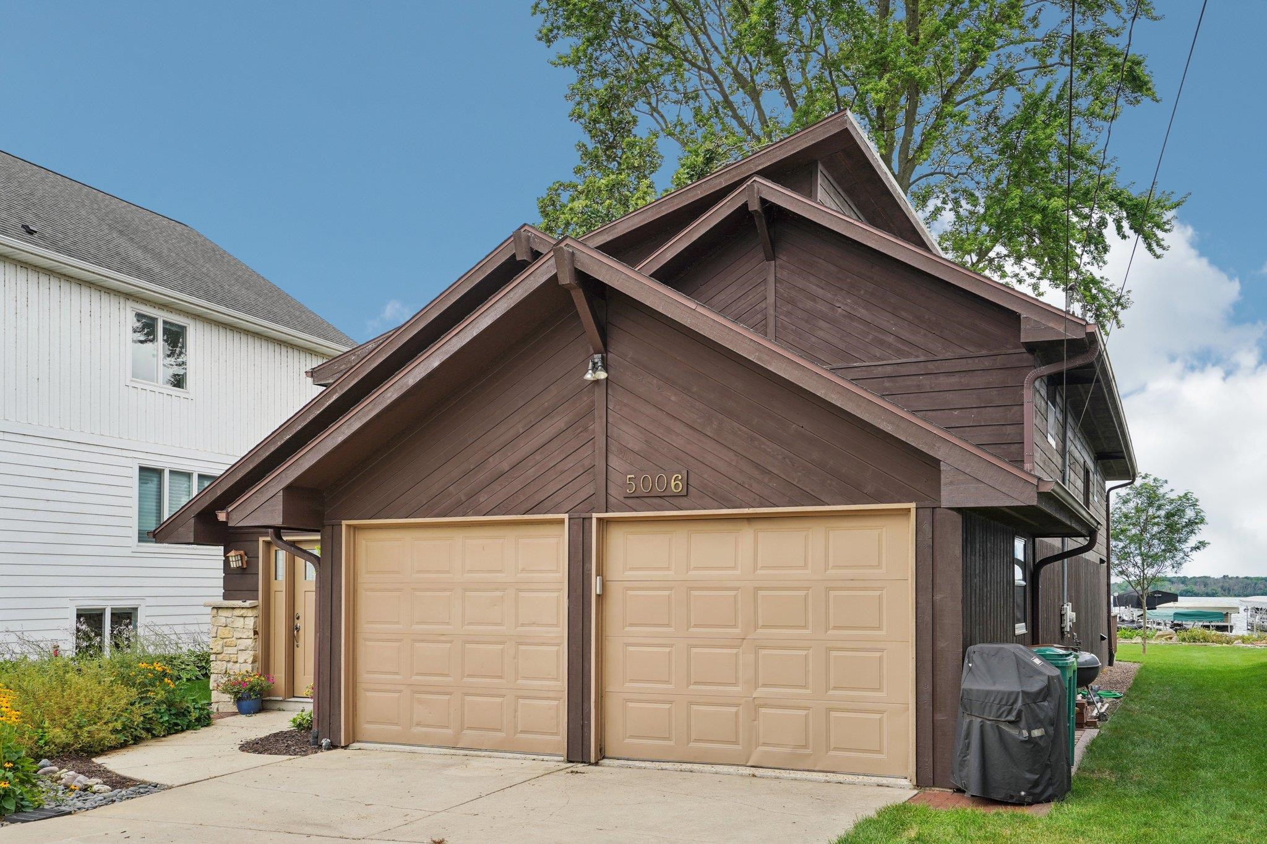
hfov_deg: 58.7
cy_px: 422
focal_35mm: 32
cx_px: 634
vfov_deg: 41.1
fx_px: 1126
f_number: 8
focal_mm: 32
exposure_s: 1/40
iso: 100
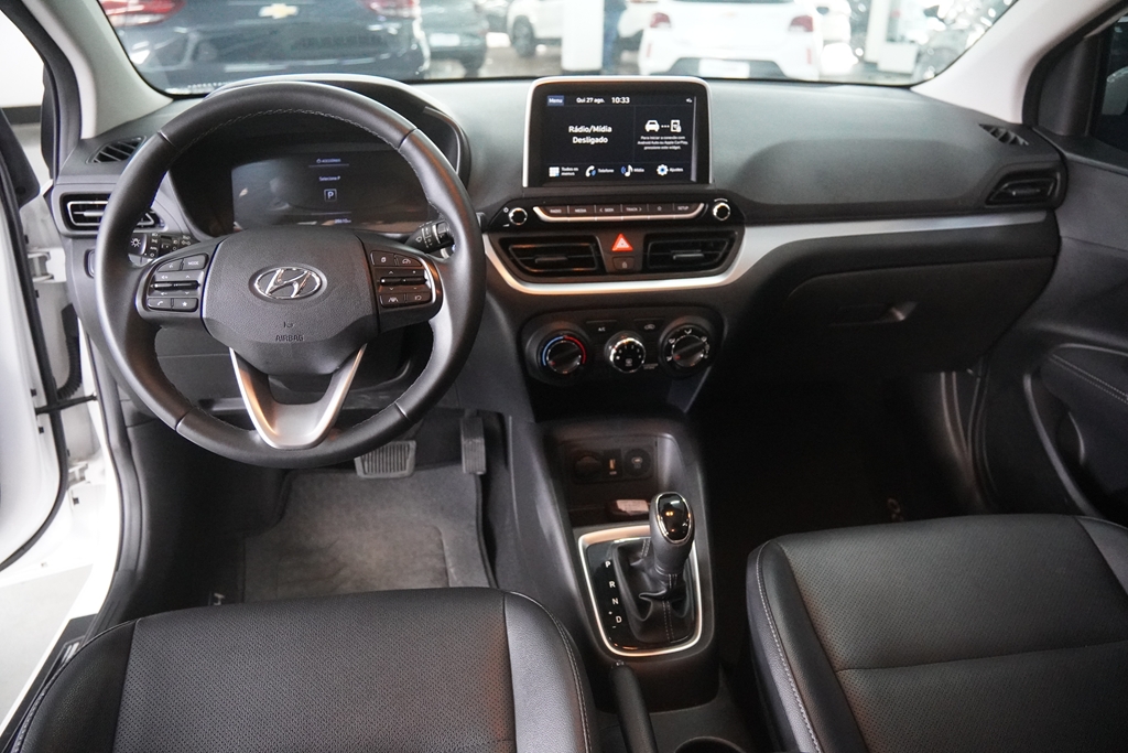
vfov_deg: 50.4
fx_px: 799
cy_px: 376
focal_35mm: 26
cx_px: 564
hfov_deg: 70.4
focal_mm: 17
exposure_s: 1/125
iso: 6400
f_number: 2.8
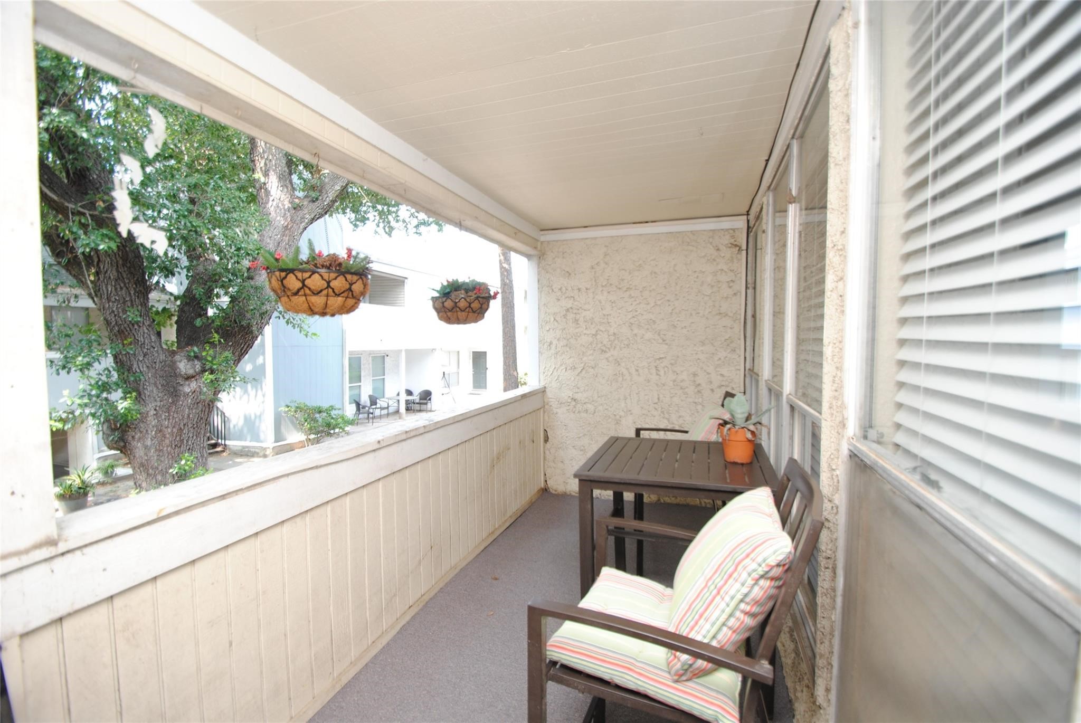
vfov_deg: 77.5
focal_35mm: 15
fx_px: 451
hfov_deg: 100.3
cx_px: 540
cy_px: 362
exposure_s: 1/60
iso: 200
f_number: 4
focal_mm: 10
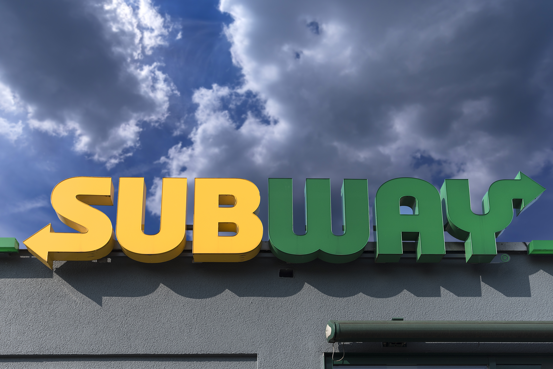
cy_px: 184
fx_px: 522
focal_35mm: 34
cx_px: 276
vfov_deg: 38.9
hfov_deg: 55.8
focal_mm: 34
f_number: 5.6
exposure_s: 1/2000
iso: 200
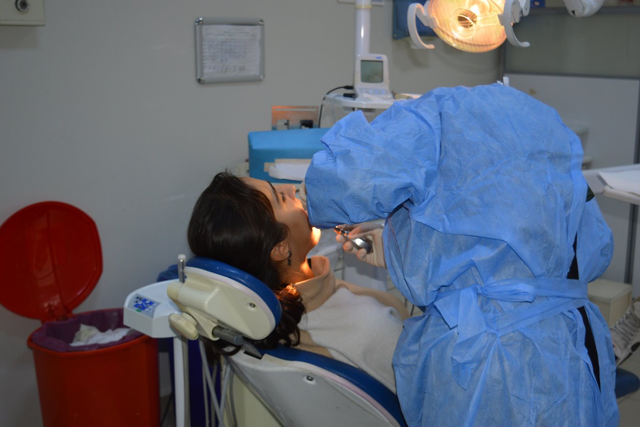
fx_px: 800
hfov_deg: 43.6
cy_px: 214
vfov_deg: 29.9
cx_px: 320
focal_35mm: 45
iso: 500
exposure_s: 1/60
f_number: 4.2
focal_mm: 30
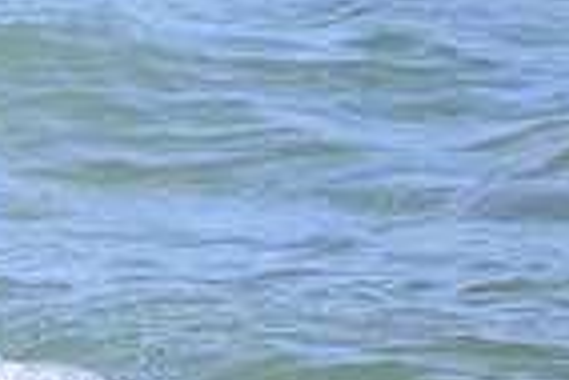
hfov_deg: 0.6
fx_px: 51610
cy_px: 222
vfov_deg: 0.4
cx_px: -561
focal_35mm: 3262
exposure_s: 1/2000
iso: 2000
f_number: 11
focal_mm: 800
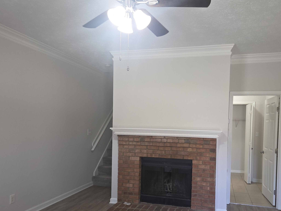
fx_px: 235
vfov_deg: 47.8
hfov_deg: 61.4
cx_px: 162
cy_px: 131
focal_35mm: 29
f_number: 1.8
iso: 80
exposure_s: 1/60
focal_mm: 5.4
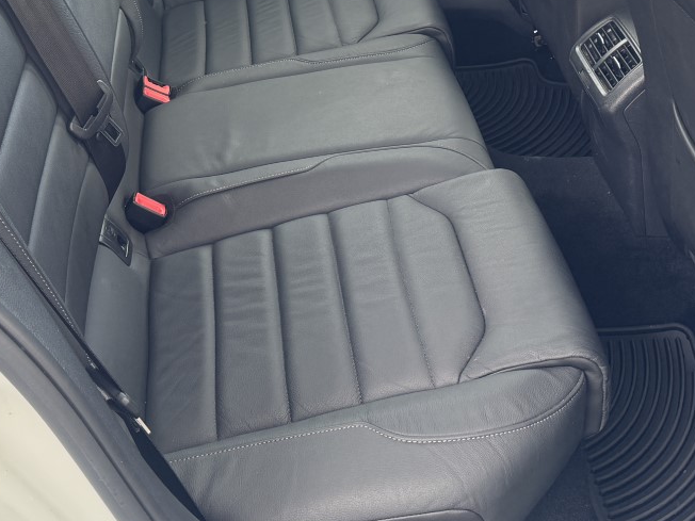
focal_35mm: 53
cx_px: 291
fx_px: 1064
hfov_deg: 36.1
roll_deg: -4.6
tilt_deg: -31.3
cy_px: 65
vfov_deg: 26.7
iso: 100
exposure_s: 1/132
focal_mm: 6.76
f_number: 1.78
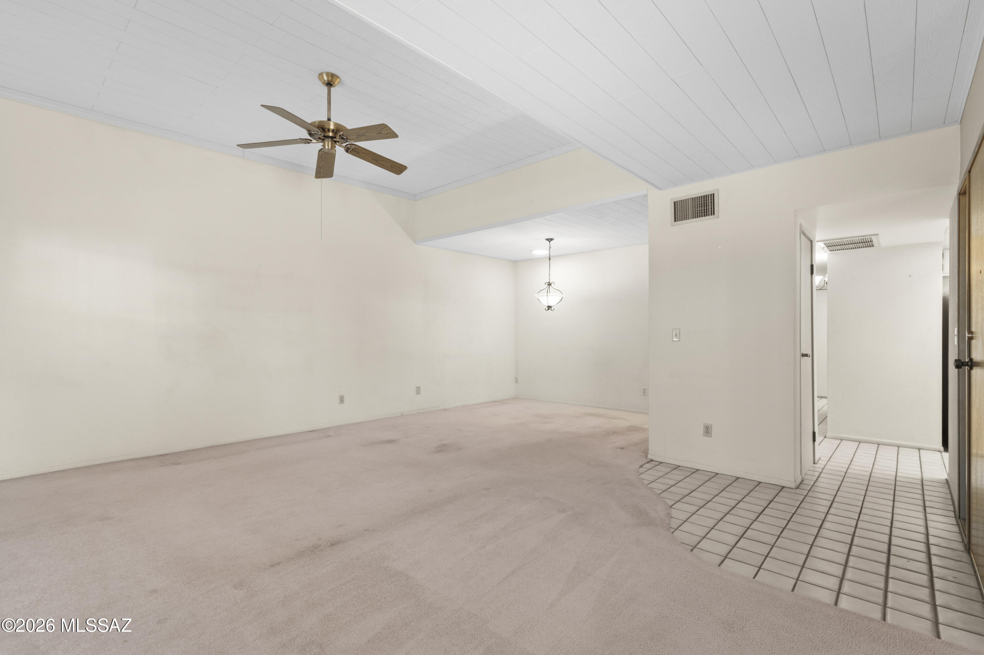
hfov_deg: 96.8
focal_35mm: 16
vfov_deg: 73.7
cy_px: 328
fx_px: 437
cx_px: 492
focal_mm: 16
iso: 1000
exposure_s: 1/1.67
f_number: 22
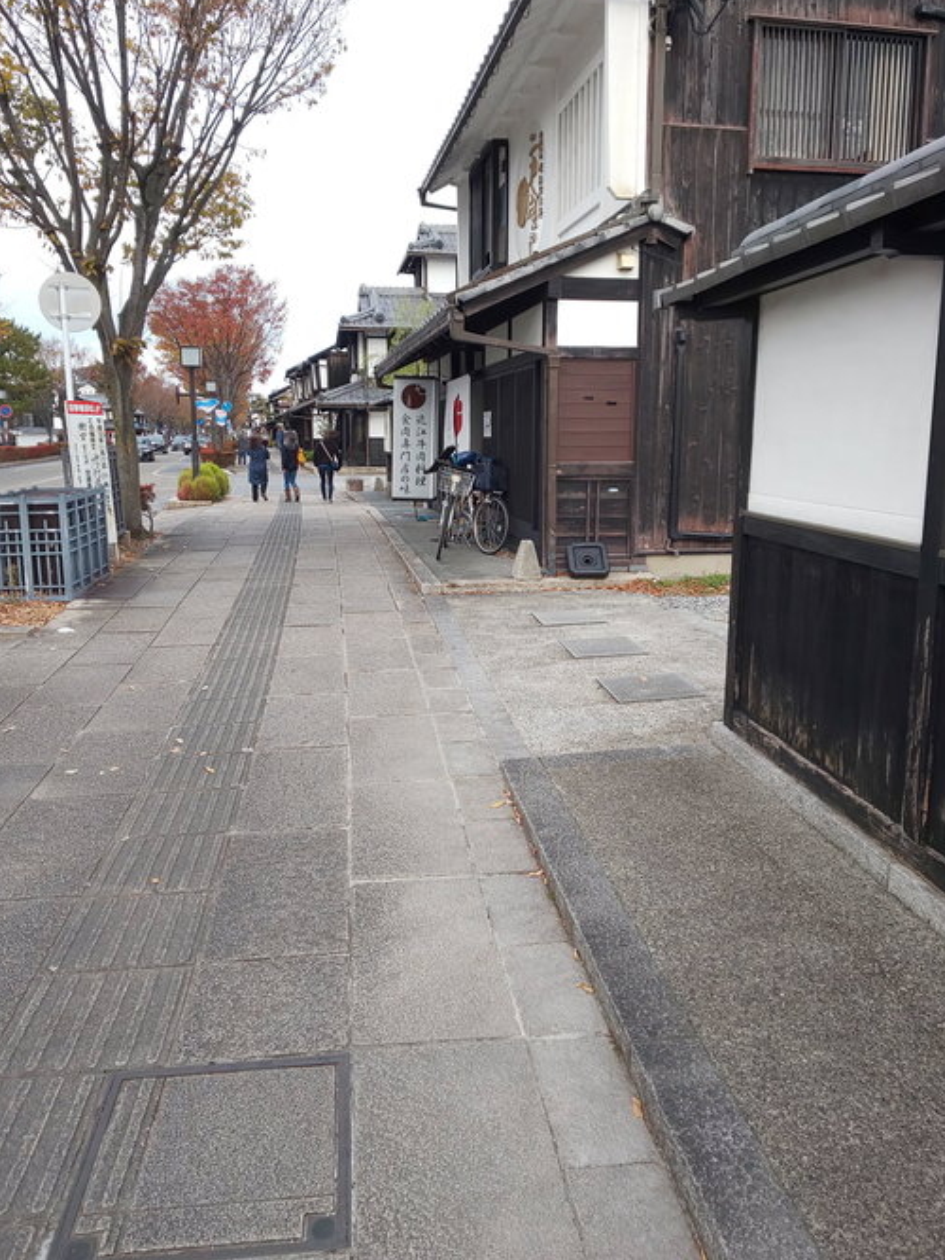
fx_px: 874
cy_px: 552
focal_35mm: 24
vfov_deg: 71.3
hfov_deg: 56.8
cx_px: 457
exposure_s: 1/185
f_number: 1.94
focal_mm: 3.45
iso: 28
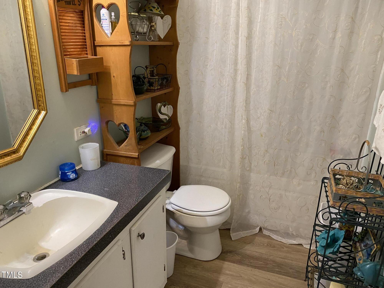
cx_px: 192
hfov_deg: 67.3
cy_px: 144
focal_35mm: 26
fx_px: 288
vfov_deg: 53.1
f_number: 1.8
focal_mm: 4.25
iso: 250
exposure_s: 1/60
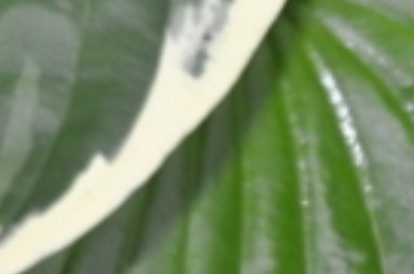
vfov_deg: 1.5
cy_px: -311
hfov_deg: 2.2
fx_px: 10646
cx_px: -146
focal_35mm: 928
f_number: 5.6
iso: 800
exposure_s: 1/60
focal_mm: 105
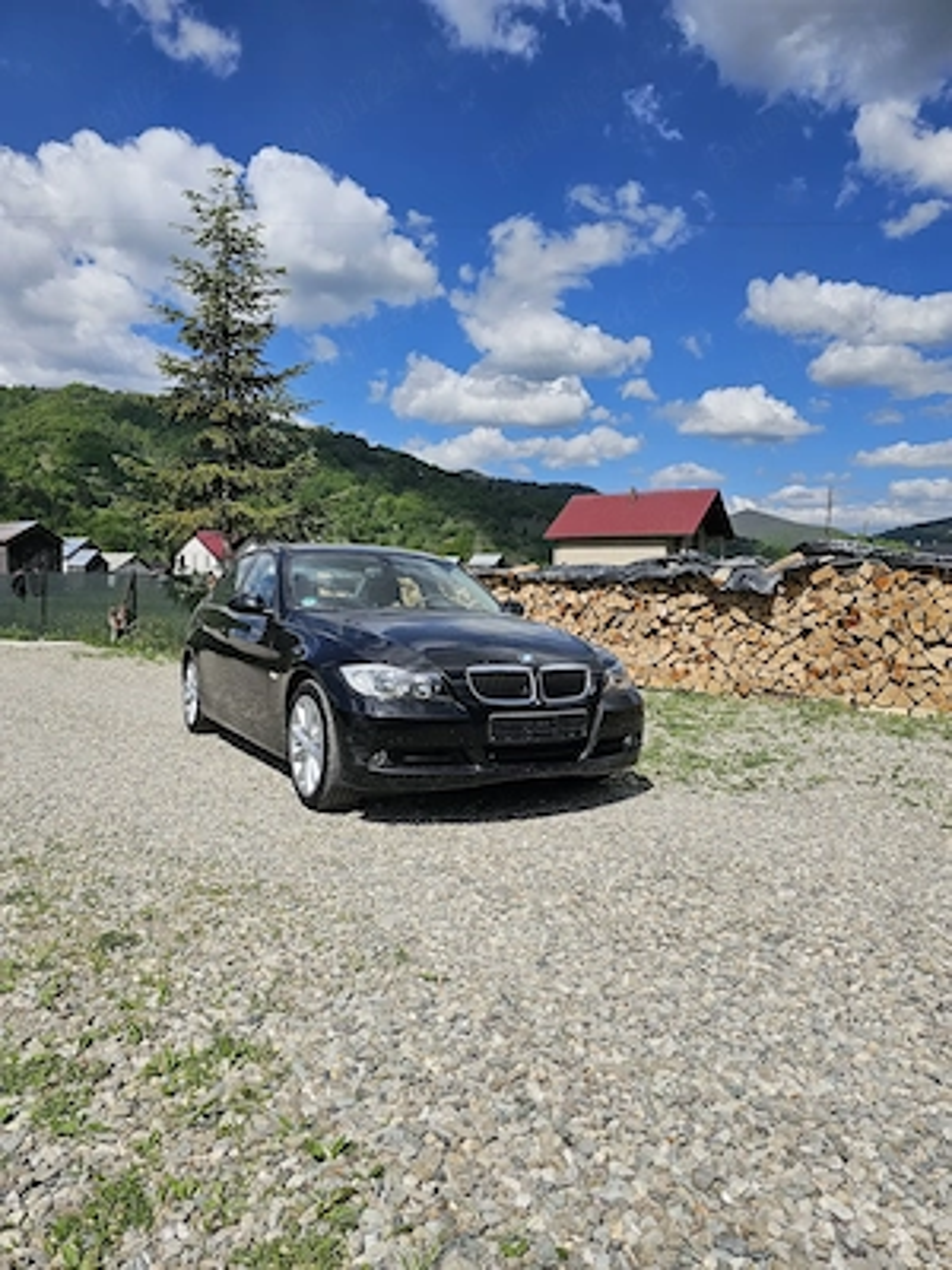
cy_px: 635
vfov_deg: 73.9
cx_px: 476
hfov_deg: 58.9
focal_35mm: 23
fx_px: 843
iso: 10
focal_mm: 6.3
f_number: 1.7
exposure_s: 1/1488
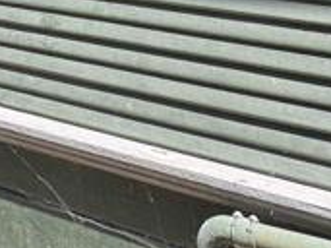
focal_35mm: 84
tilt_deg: +21.6
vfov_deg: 11.8
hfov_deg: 20.5
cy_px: -448
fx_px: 803
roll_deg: -2.3
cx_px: -143
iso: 40
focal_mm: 2.22
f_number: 2.2
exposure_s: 1/253
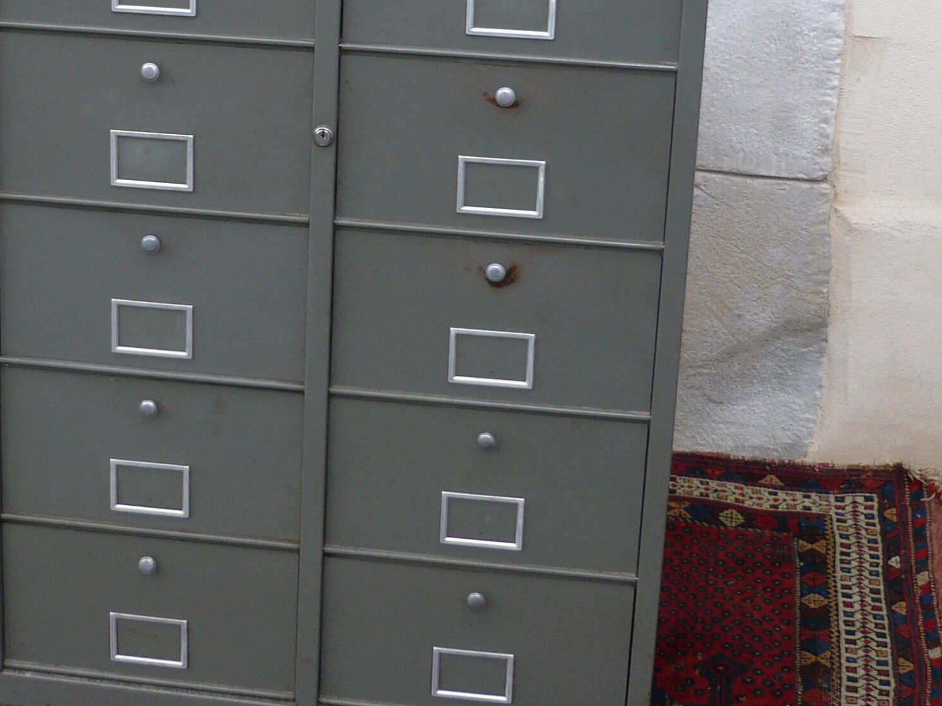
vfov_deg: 17.5
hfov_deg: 23.4
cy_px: 83
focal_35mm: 83
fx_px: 2259
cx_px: 258
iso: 100
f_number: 3.3
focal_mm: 6.6
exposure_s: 1/125
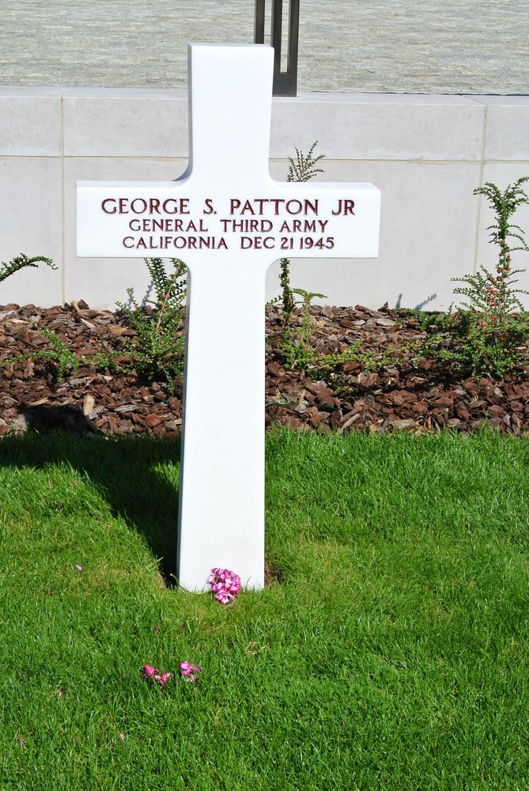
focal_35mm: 74
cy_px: 396
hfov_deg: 18.5
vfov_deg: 27.3
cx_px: 264
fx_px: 1627
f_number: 5.6
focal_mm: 27.5
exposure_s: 1/640
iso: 100
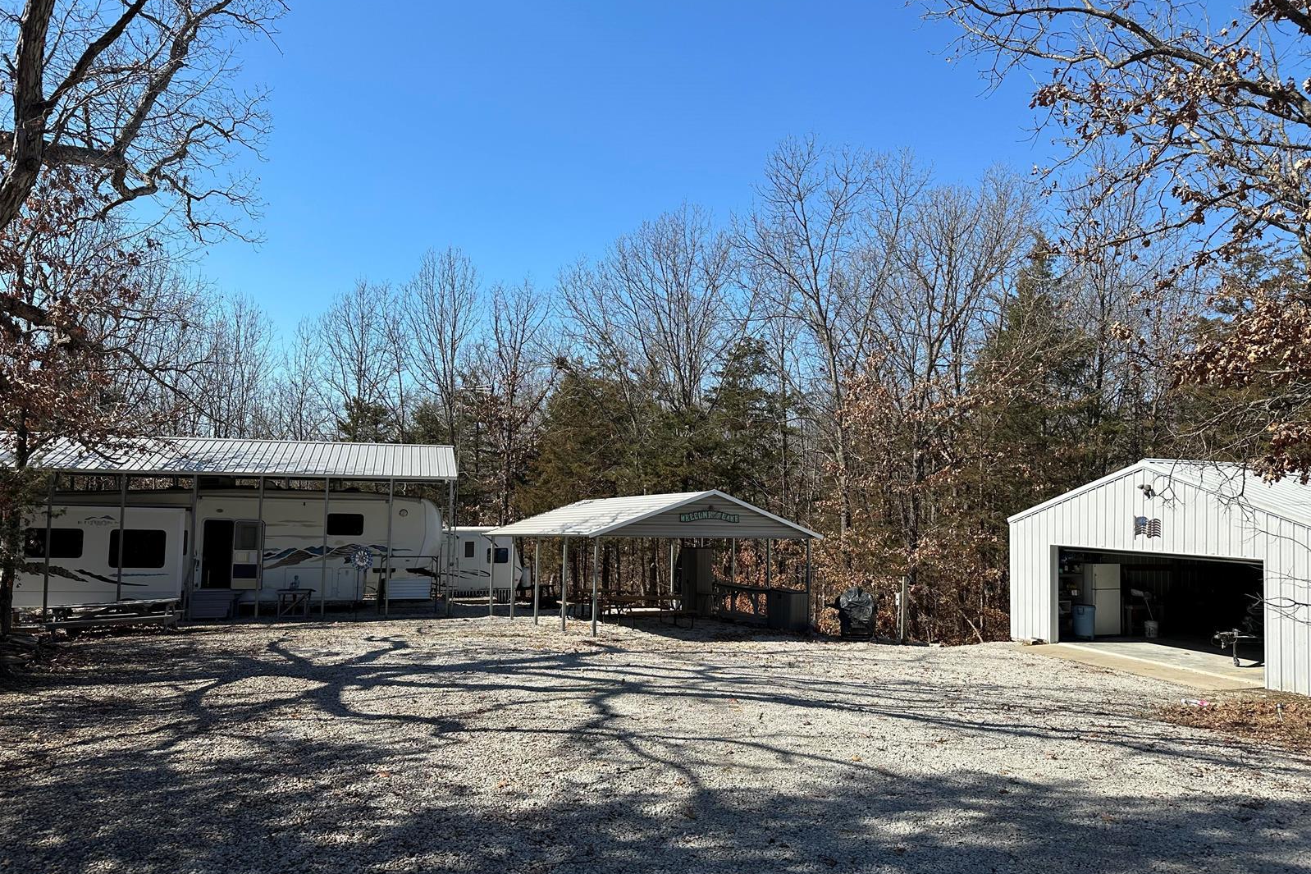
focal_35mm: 25
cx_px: 656
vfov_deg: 51.2
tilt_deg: +3.2
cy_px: 469
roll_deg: -1.5
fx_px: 910
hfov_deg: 71.5
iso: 80
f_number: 1.78
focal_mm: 6.86
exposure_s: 1/4016
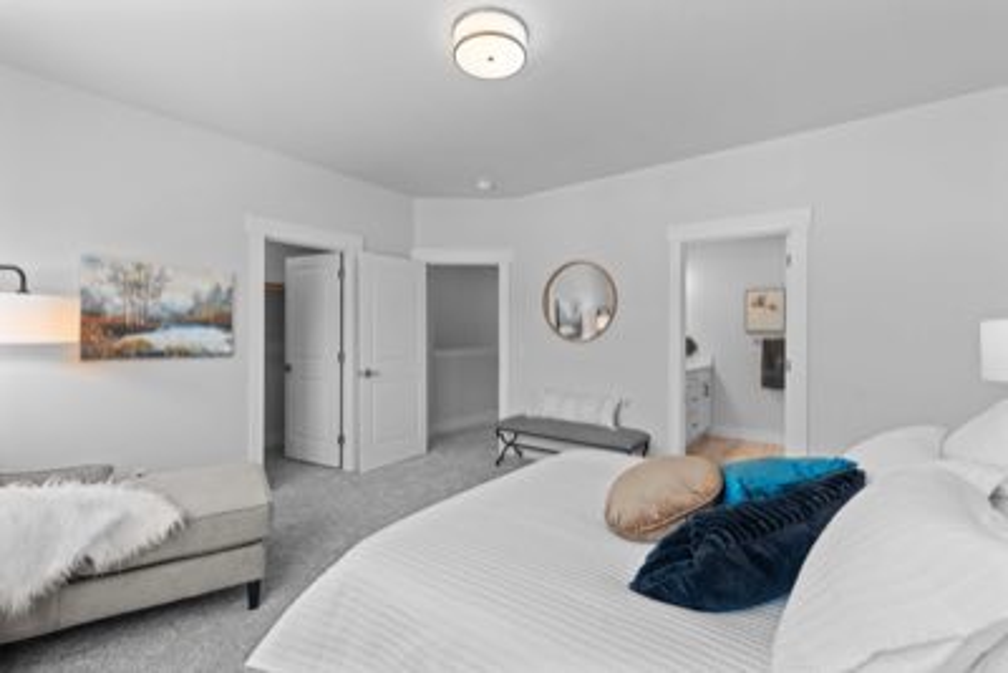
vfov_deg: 77.4
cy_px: 336
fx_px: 420
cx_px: 504
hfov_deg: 100.4
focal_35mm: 15
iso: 200
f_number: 7.1
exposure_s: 1/13
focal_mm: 15
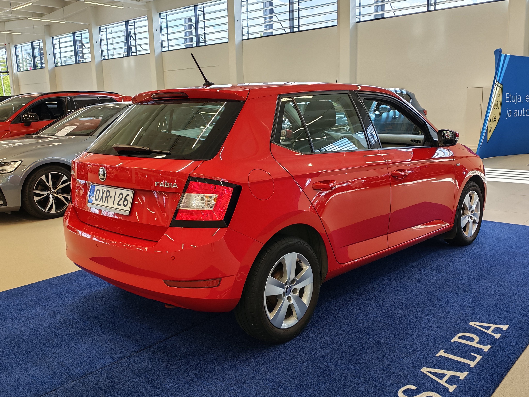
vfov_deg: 41.8
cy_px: 198
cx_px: 264
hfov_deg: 54.0
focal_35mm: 34
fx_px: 520
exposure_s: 1/100
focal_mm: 6.12
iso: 78
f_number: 1.9
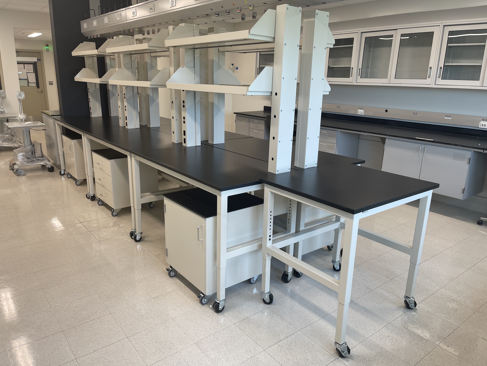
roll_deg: -2.1
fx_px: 366
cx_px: 244
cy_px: 183
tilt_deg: -16.1
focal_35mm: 26
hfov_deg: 67.3
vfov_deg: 53.1
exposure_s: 1/100
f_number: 1.6
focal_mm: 5.1
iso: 40
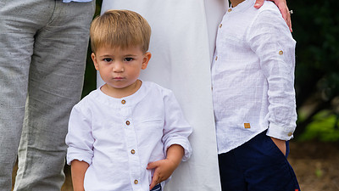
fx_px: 2391
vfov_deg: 4.6
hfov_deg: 8.1
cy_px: 69
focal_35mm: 266
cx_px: 109
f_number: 4
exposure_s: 1/800
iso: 200
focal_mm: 175
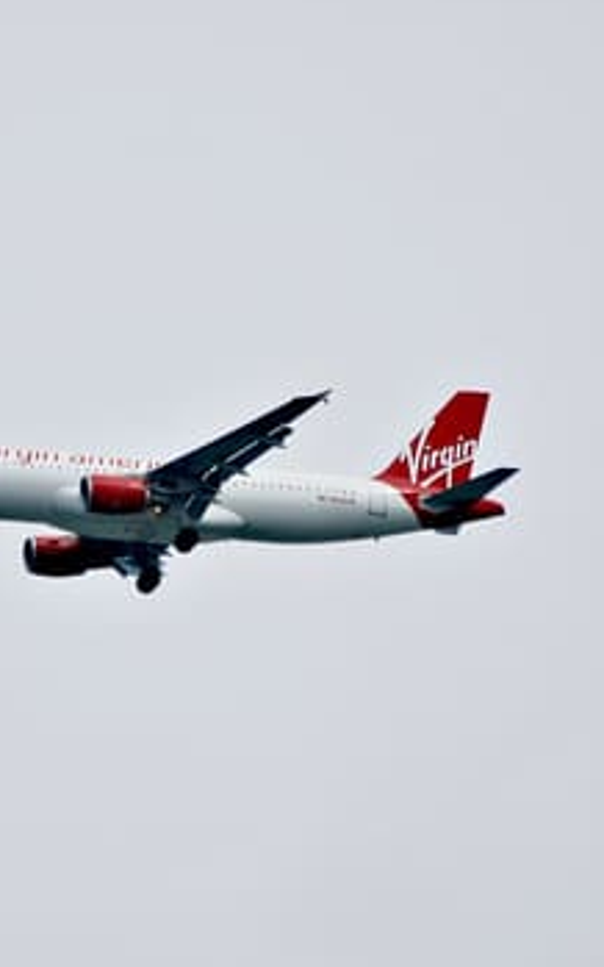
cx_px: 169
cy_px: 463
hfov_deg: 2.3
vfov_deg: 3.7
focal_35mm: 561
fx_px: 14781
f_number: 5.6
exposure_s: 1/2000
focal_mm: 200
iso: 180
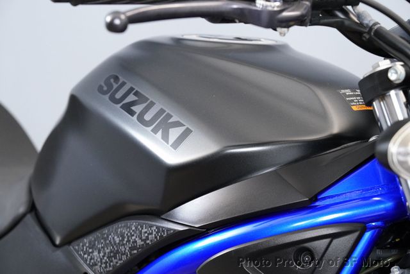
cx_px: 205
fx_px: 1173
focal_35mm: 103
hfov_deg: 19.8
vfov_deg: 13.3
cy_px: 137
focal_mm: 103
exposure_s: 1/80
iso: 5000
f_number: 7.1
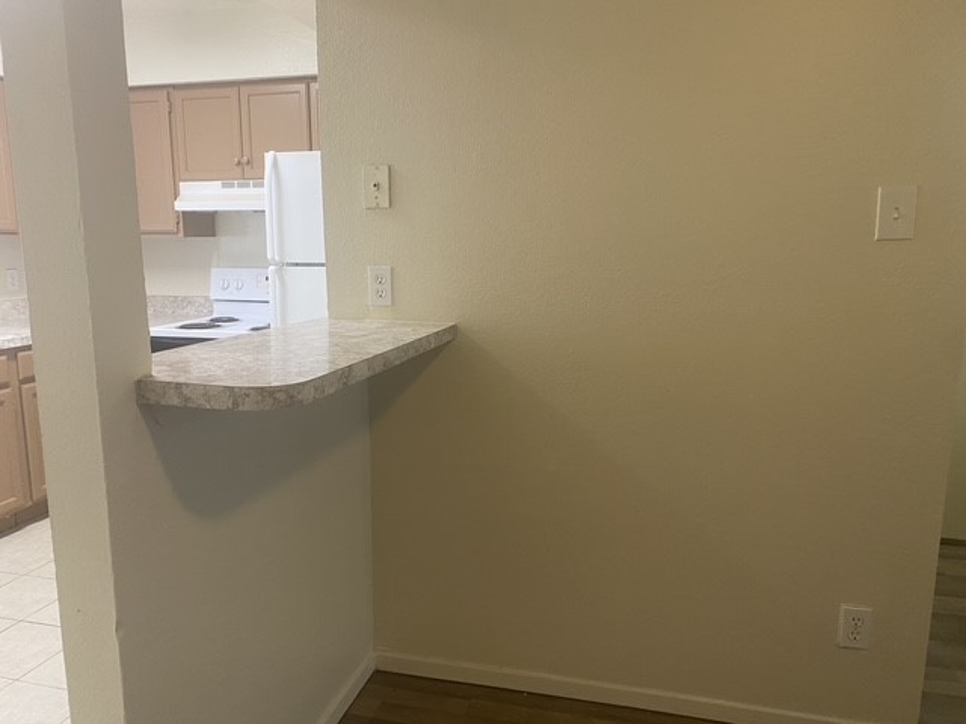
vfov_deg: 53.1
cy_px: 362
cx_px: 483
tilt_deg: -11.7
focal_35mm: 26
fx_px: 726
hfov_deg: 67.3
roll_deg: +1.0
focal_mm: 4.25
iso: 160
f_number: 1.8
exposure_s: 1/60
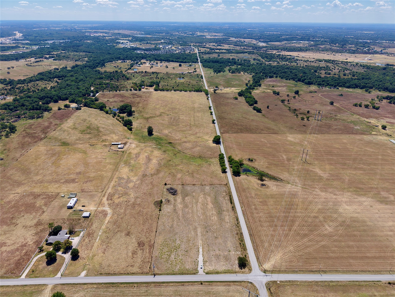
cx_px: 198
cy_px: 148
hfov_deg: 71.6
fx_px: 274
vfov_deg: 56.8
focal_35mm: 24
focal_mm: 8.67
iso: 150
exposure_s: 1/4000
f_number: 1.8
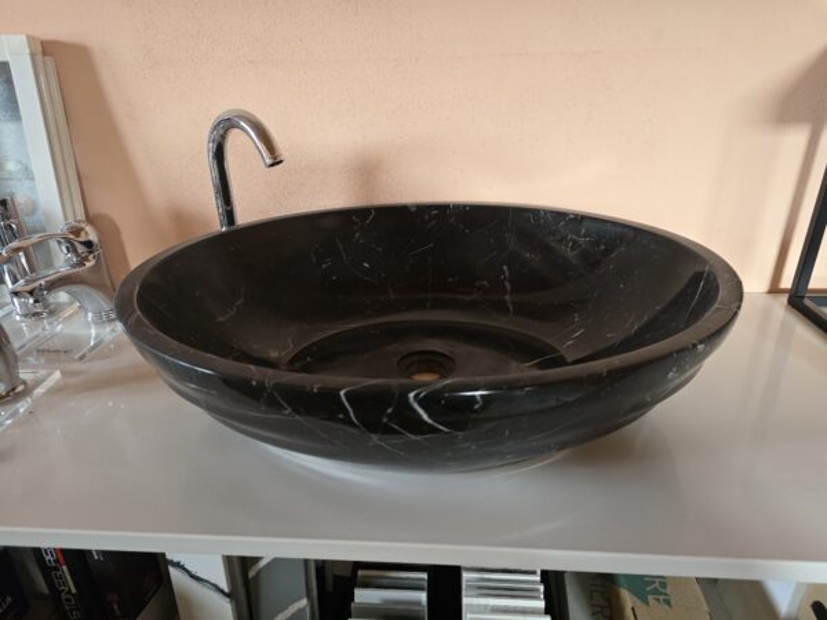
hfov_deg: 73.9
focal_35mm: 23
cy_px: 310
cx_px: 414
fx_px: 549
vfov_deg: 58.9
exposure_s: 1/120
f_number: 1.7
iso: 800
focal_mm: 6.3
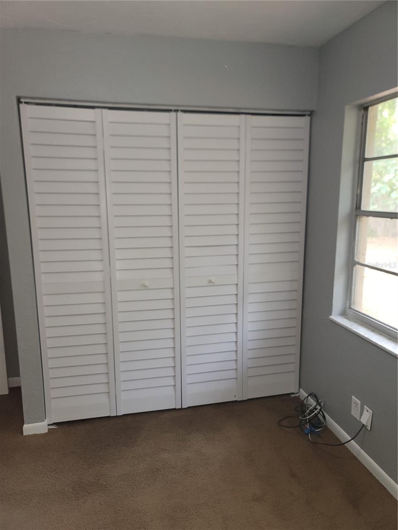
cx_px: 199
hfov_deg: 54.9
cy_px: 265
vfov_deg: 69.4
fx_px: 383
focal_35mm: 25
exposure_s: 1/24
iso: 125
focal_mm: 7
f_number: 1.8
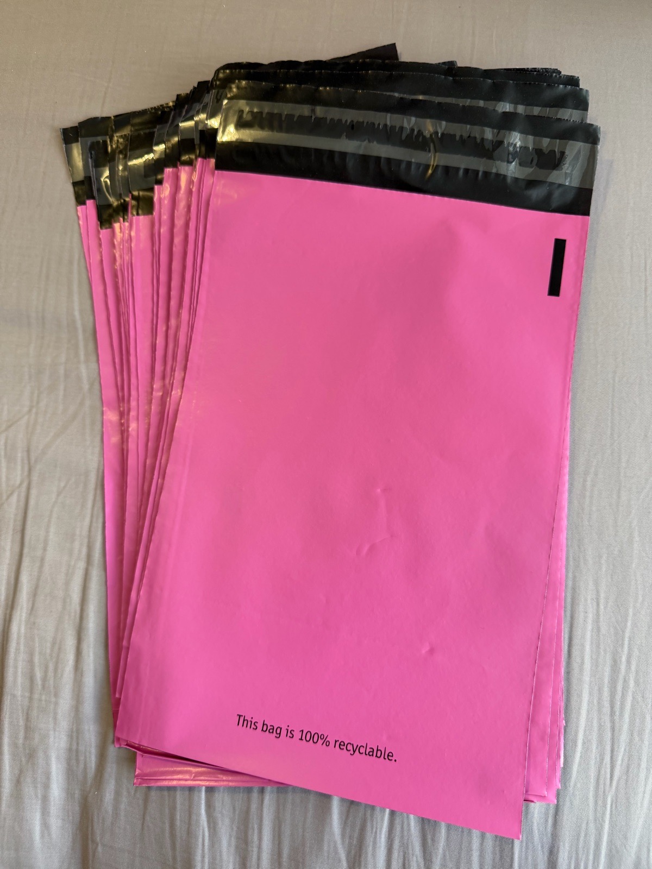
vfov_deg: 71.6
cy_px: 434
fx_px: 603
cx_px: 326
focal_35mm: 24
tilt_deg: -77.5
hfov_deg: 56.8
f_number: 1.78
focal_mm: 6.76
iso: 160
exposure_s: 1/50
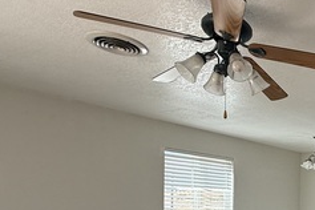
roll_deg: -1.5
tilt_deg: -1.5
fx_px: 359
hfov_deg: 38.9
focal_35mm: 41
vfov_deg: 30.0
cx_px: 348
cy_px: 219
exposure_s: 1/199
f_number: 2.2
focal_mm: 2.22
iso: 64
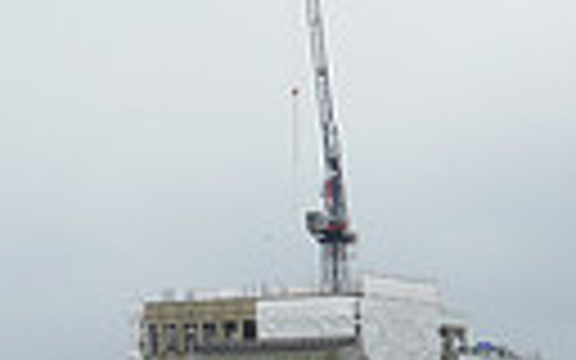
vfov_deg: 5.1
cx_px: -612
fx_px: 4050
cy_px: 151
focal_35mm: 258
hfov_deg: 7.8
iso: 200
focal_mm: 20.4
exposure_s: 1/640
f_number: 4.4
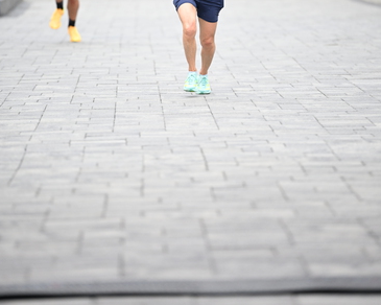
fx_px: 3191
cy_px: 39
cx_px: 190
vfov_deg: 5.5
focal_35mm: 283
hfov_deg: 6.8
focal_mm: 200
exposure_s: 1/1600
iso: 1250
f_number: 2.8
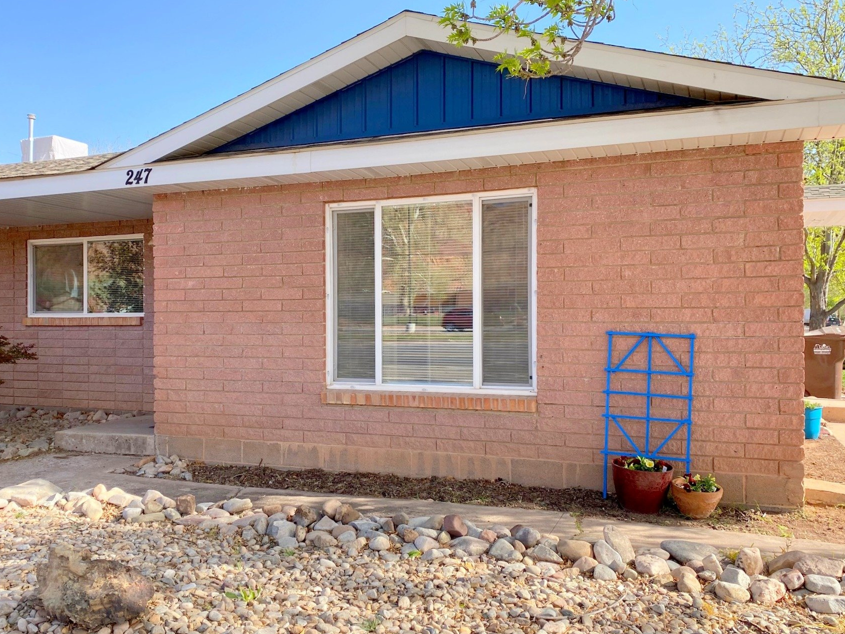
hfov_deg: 58.3
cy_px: 335
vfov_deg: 45.4
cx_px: 394
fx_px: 757
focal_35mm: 31
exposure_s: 1/871
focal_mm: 4.25
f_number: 1.8
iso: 32
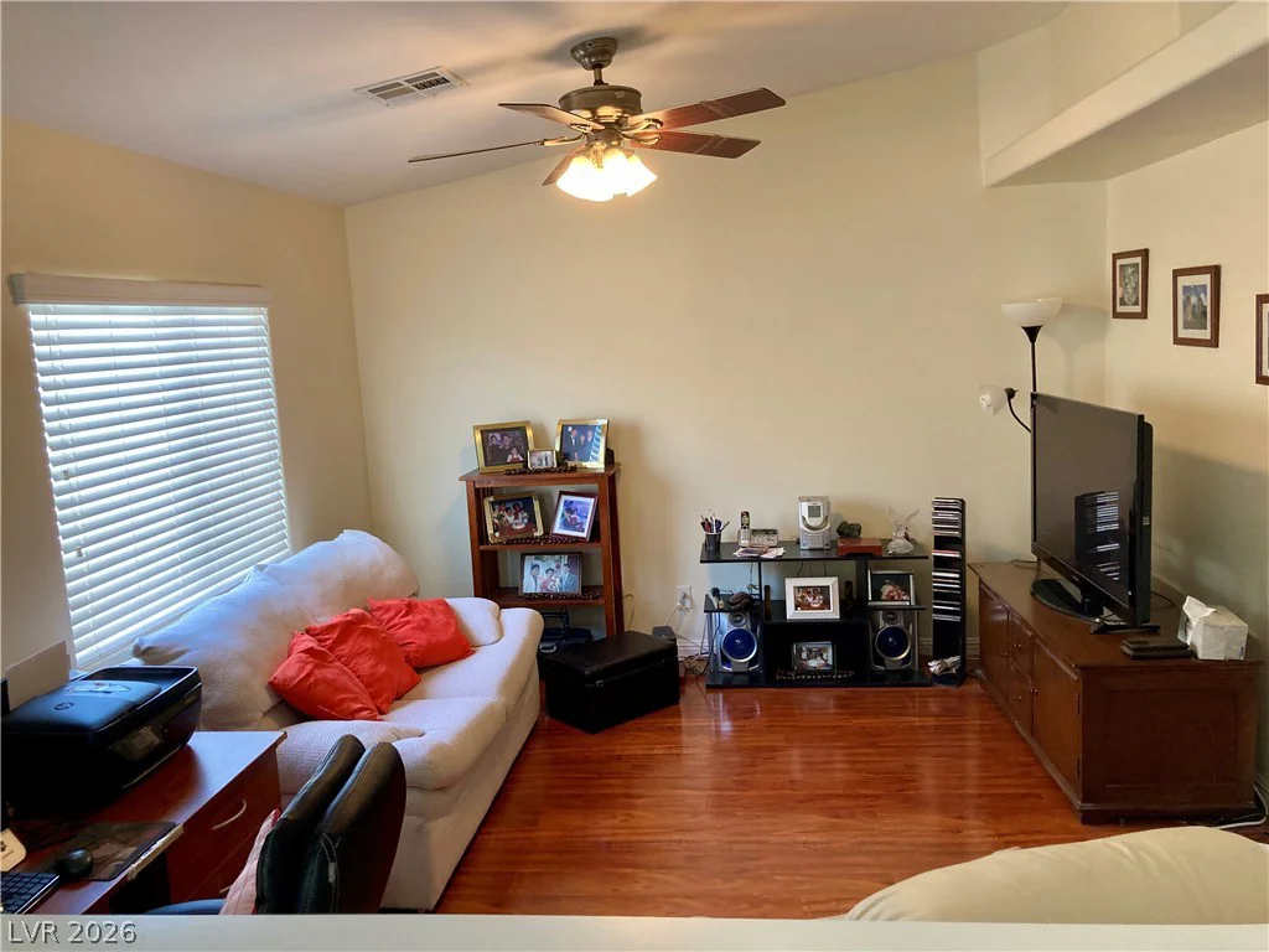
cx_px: 634
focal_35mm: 28
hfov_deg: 63.4
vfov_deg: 49.7
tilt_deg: -7.2
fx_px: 1026
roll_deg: +3.3
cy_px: 476
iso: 125
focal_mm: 3.99
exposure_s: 1/60
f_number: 1.8
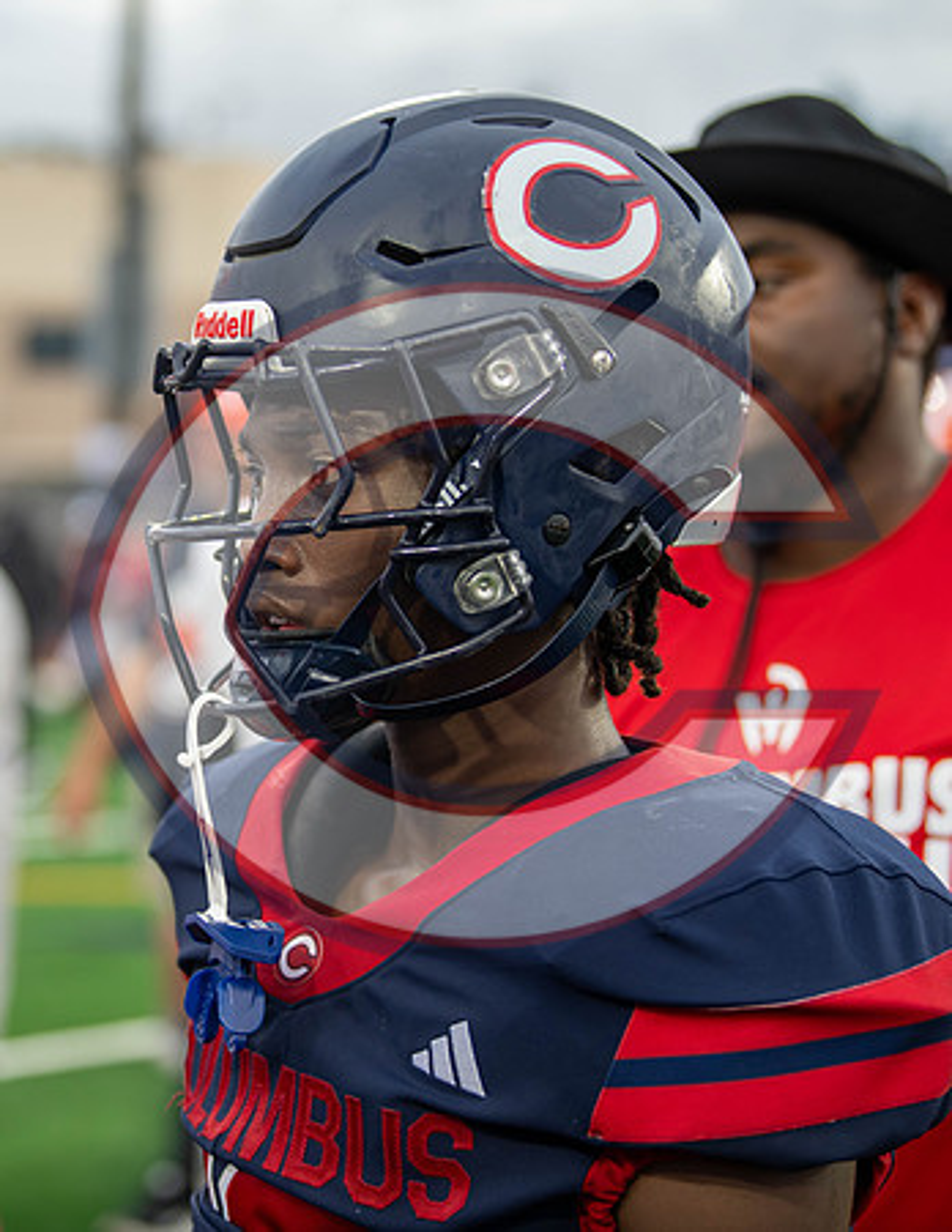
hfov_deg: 15.0
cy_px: 616
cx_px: 255
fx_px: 3591
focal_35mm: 100
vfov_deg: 19.5
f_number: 2.8
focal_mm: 70
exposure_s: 1/1000
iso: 1250
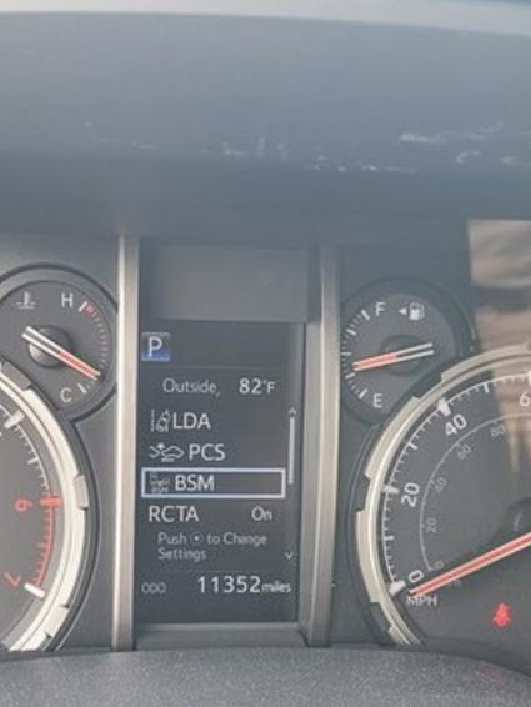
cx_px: 140
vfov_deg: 40.1
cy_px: 442
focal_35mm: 47
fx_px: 961
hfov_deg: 30.4
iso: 250
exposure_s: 1/120
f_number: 1.8
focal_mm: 5.4
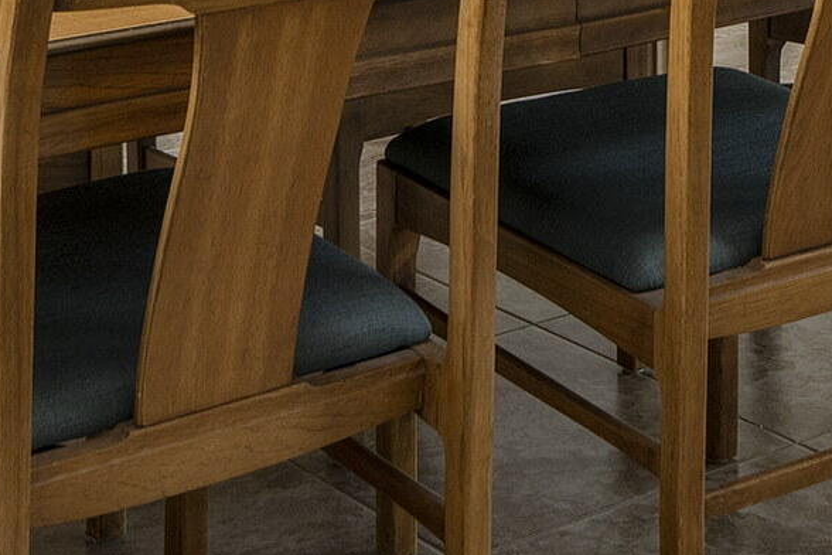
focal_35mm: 100
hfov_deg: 20.4
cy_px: -565
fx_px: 2311
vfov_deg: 12.1
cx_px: 515
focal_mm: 21
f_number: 7.1
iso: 200
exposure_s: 1/20
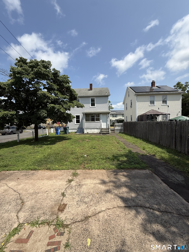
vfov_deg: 102.1
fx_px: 102
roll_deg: +0.2
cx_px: 94
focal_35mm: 14
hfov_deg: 85.7
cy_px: 126
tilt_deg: -1.2
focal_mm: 2.22
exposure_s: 1/2320
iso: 50
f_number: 2.2
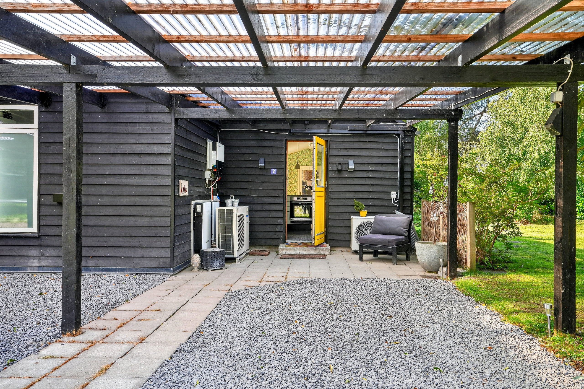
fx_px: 438
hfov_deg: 67.4
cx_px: 292
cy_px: 194
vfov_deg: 47.9
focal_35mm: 27
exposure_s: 1/125
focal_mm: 27
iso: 400
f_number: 8
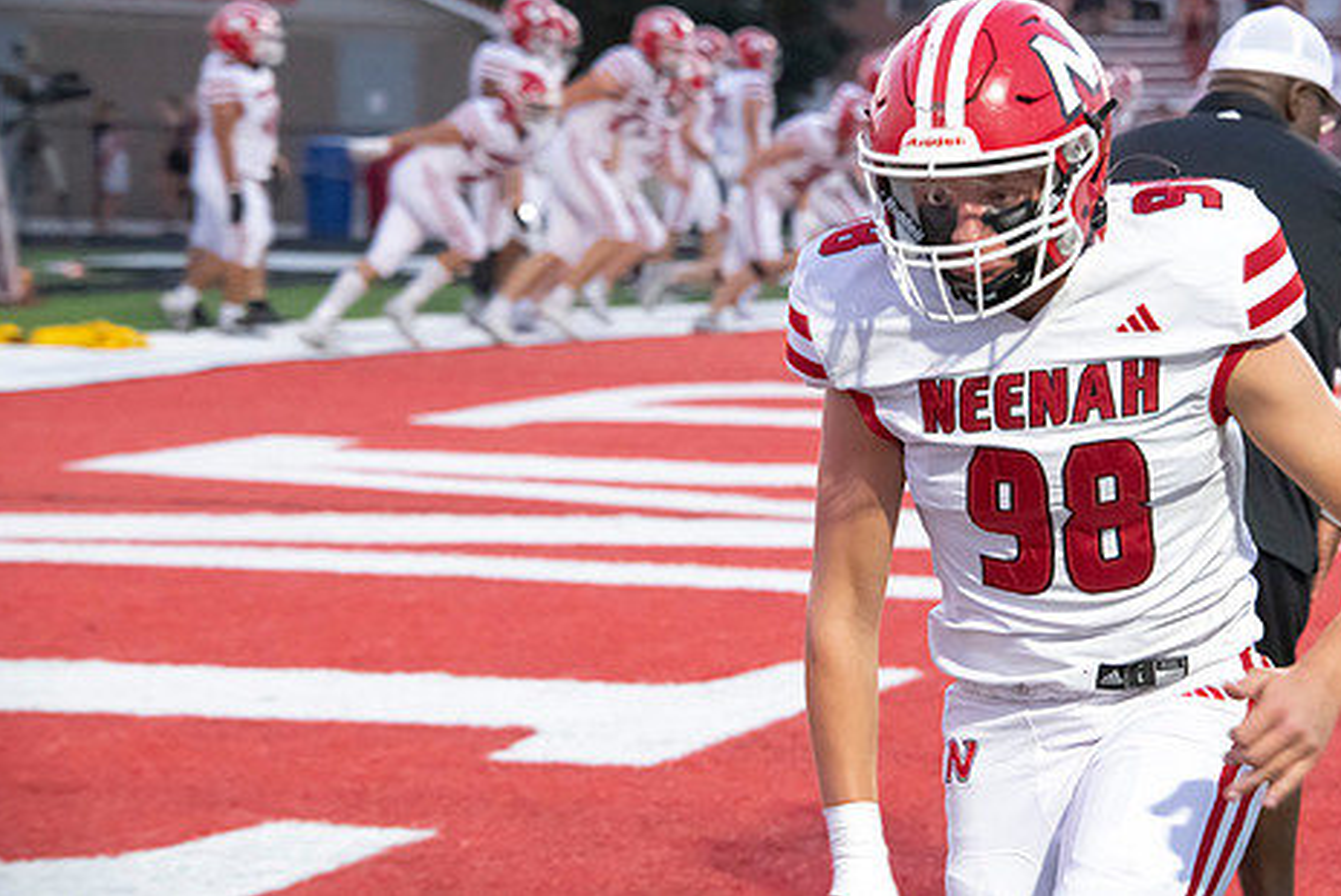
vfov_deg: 6.9
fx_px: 7454
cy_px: 340
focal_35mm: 200
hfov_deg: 10.3
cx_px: 832
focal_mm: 160
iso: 10000
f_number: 7.1
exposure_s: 1/320
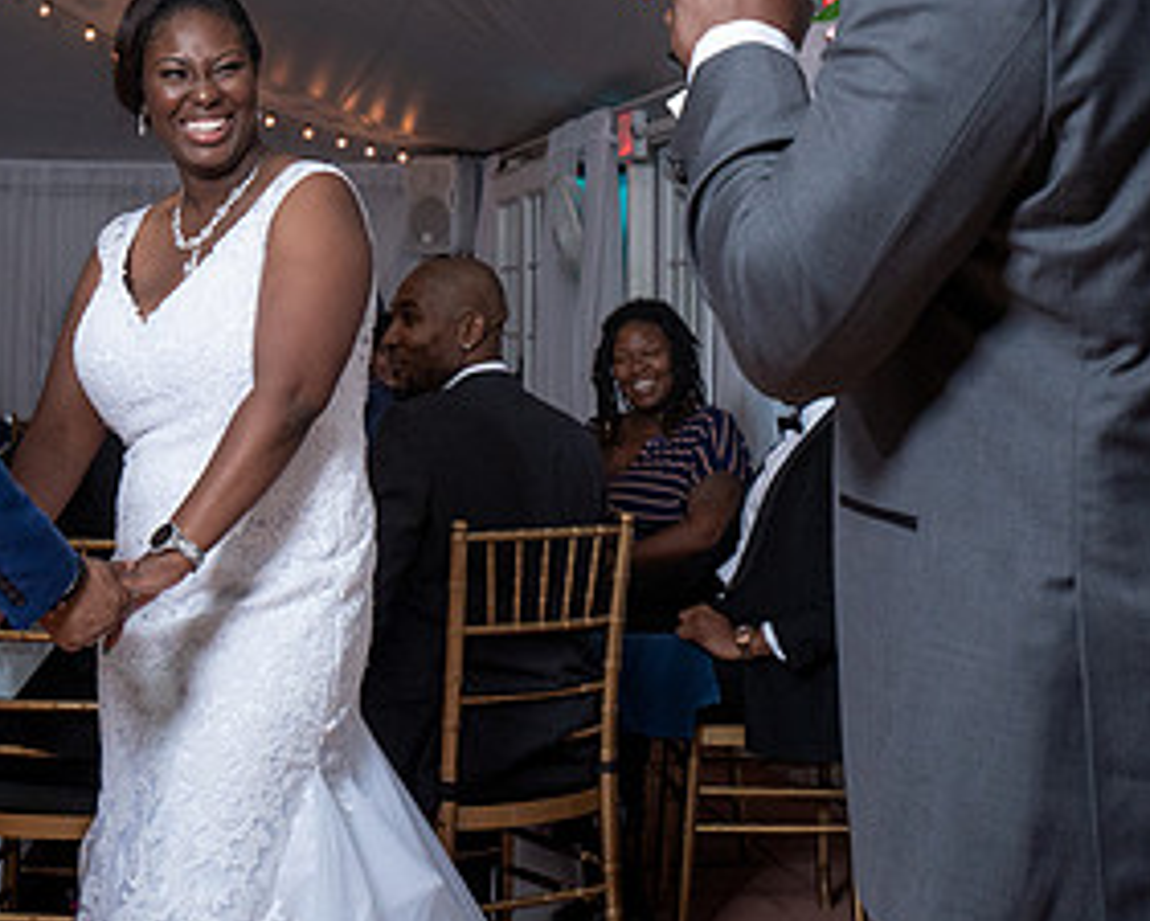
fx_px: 2417
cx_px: 481
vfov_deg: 21.4
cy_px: 235
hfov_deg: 26.7
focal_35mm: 71
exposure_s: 1/200
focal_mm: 35
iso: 2000
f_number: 5.6
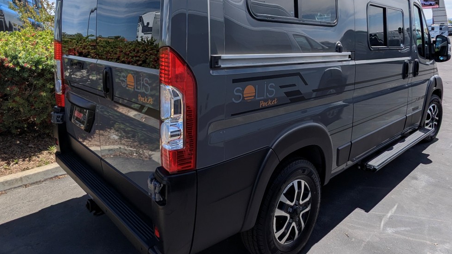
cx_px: 249
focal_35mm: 25
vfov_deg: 44.4
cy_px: 62
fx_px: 300
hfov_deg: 73.9
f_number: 2.2
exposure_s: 1/1689
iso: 50
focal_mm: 2.35
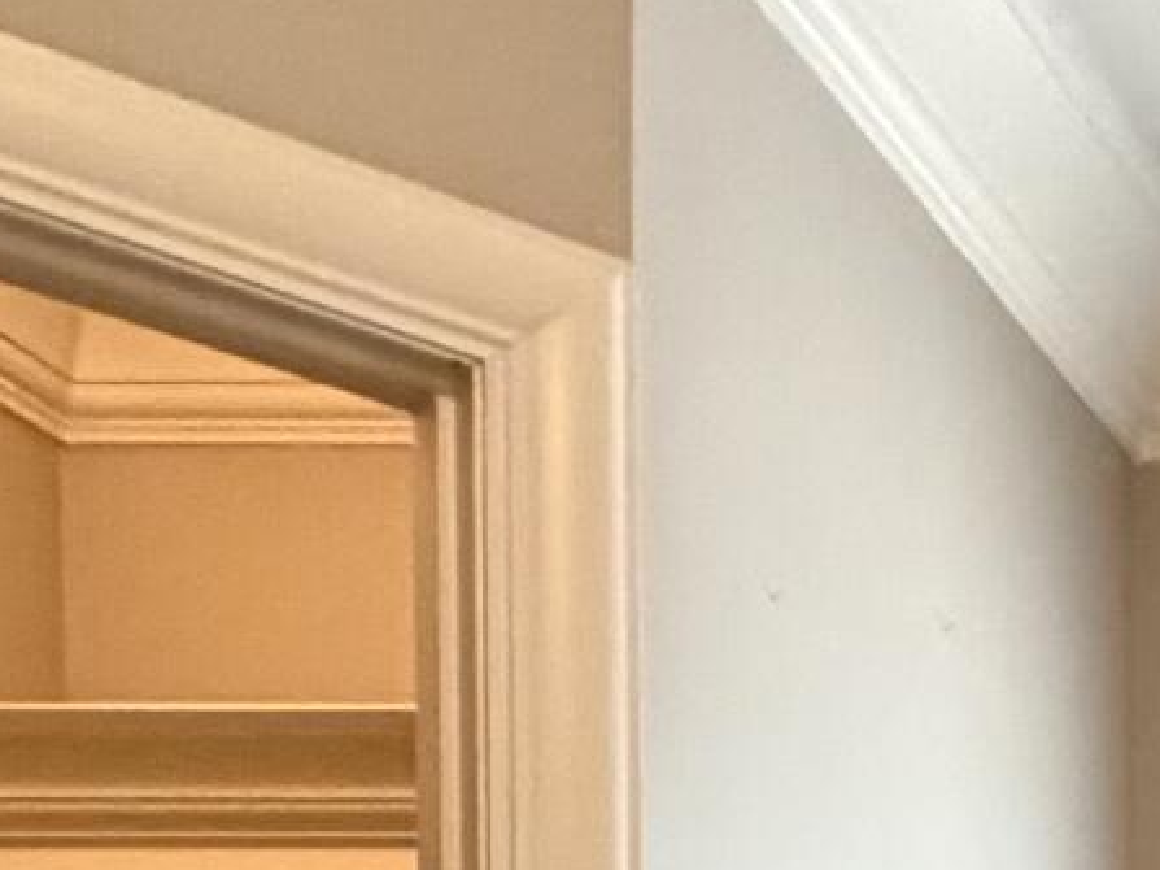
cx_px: 2242
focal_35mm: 94
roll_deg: +0.3
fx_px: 3149
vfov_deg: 13.1
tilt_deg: -1.1
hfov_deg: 16.5
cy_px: 1870
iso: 250
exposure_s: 1/60
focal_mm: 2.22
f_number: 2.2
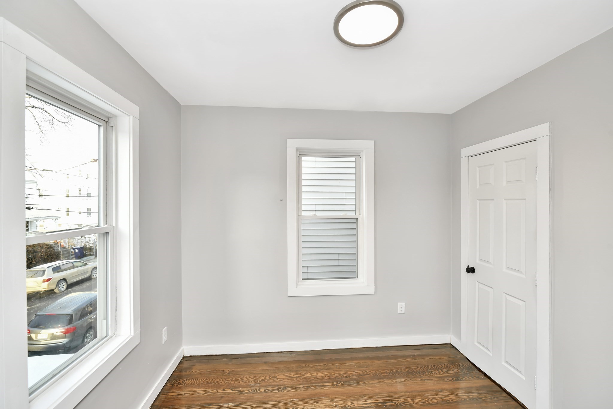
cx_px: 306
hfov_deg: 100.4
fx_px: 255
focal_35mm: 15
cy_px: 204
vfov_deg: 77.3
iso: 200
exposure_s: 1/30
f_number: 7.1
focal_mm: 15
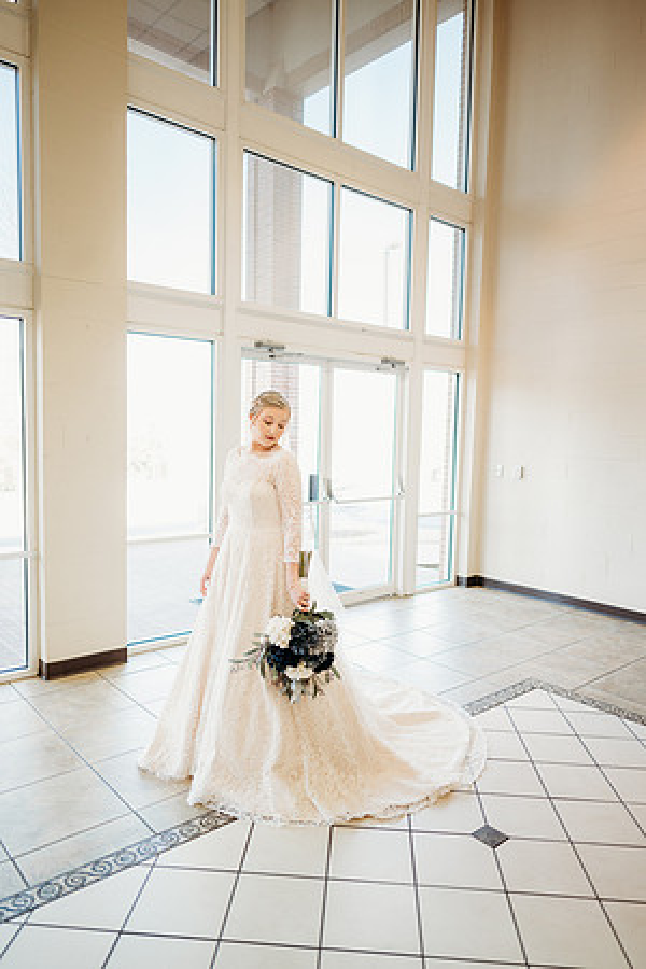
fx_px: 646
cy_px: 484
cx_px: 323
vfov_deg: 73.7
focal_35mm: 24
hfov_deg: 53.1
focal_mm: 24
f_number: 1.8
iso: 320
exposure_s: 1/160
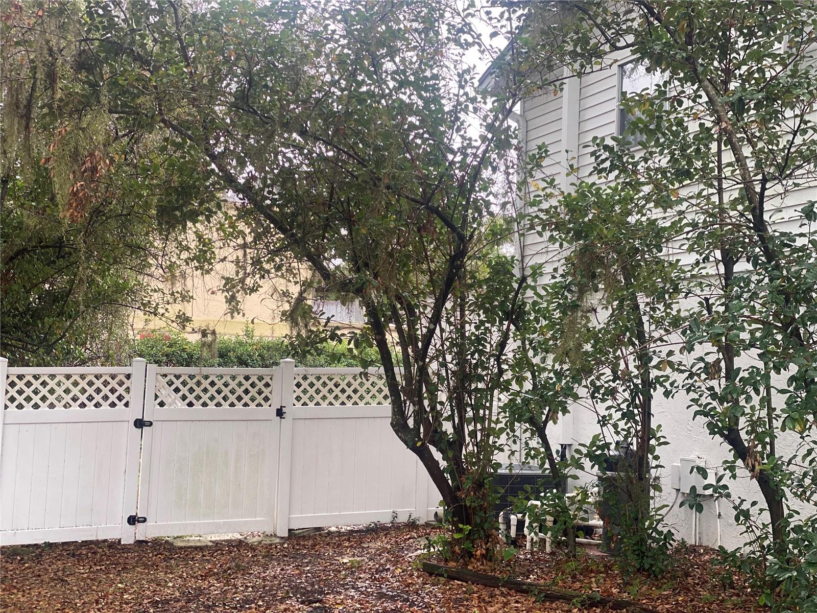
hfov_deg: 36.8
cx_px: 408
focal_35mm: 52
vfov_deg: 28.0
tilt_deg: +4.1
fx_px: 1227
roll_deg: -3.0
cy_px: 306
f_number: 2
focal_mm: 6
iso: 40
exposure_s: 1/122
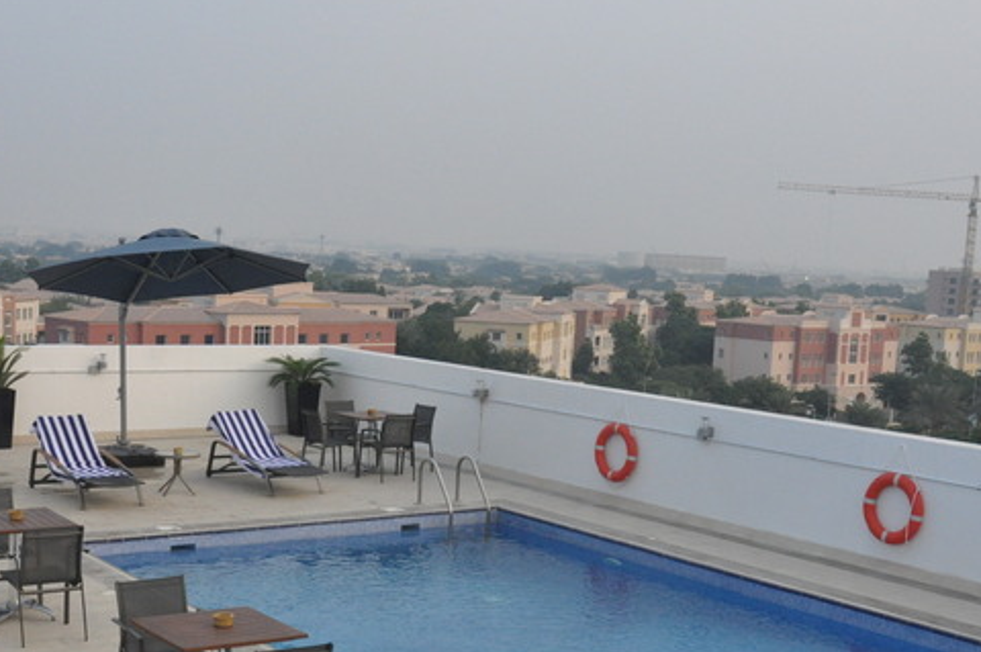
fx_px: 1497
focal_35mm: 55
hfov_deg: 36.3
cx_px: 495
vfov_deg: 24.3
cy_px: 498
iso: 1600
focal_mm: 22
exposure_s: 1/400
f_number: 10
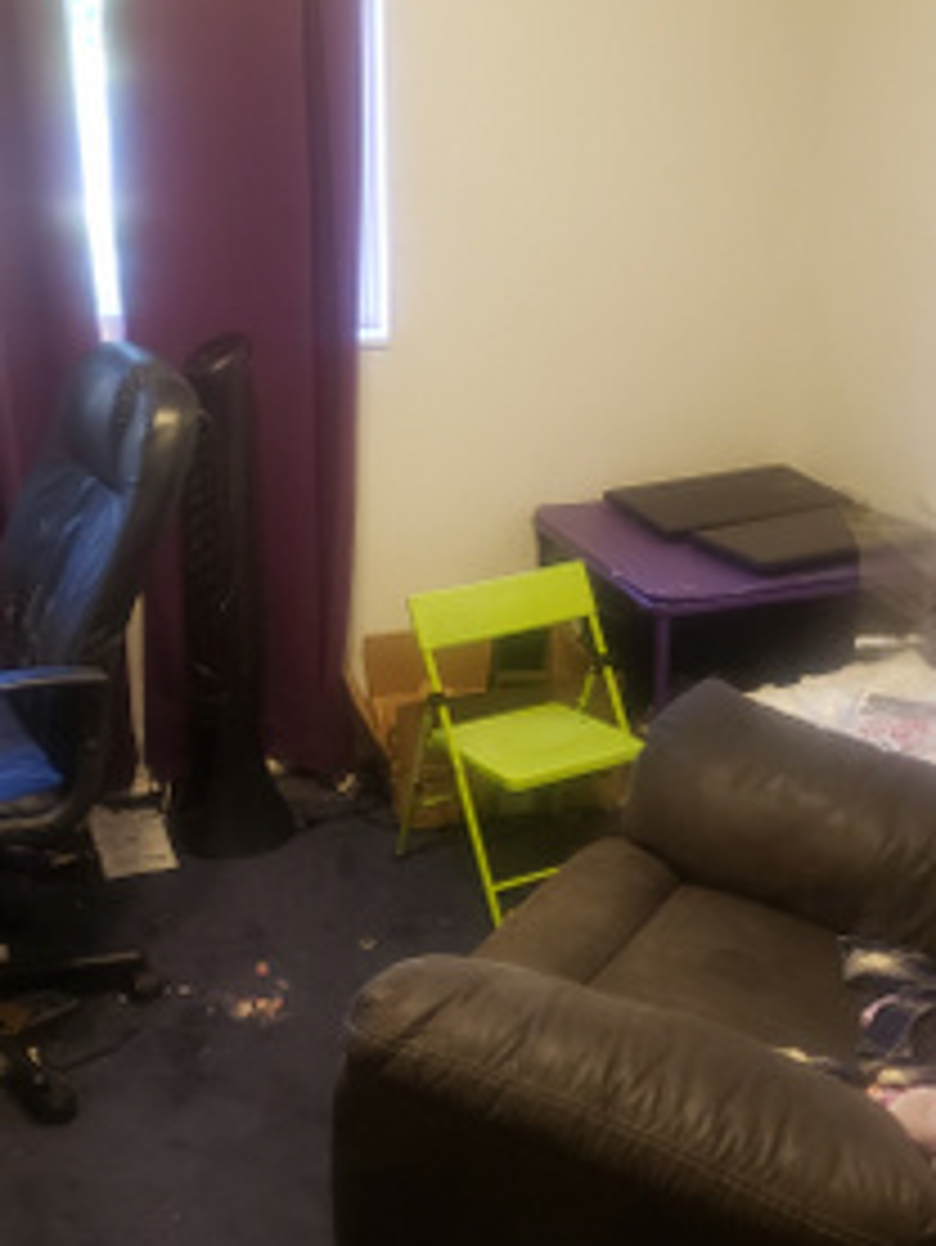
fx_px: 1621
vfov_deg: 42.0
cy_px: 549
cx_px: 198
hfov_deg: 31.4
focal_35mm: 45
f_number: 1.5
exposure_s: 1/40
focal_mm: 4.3
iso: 250
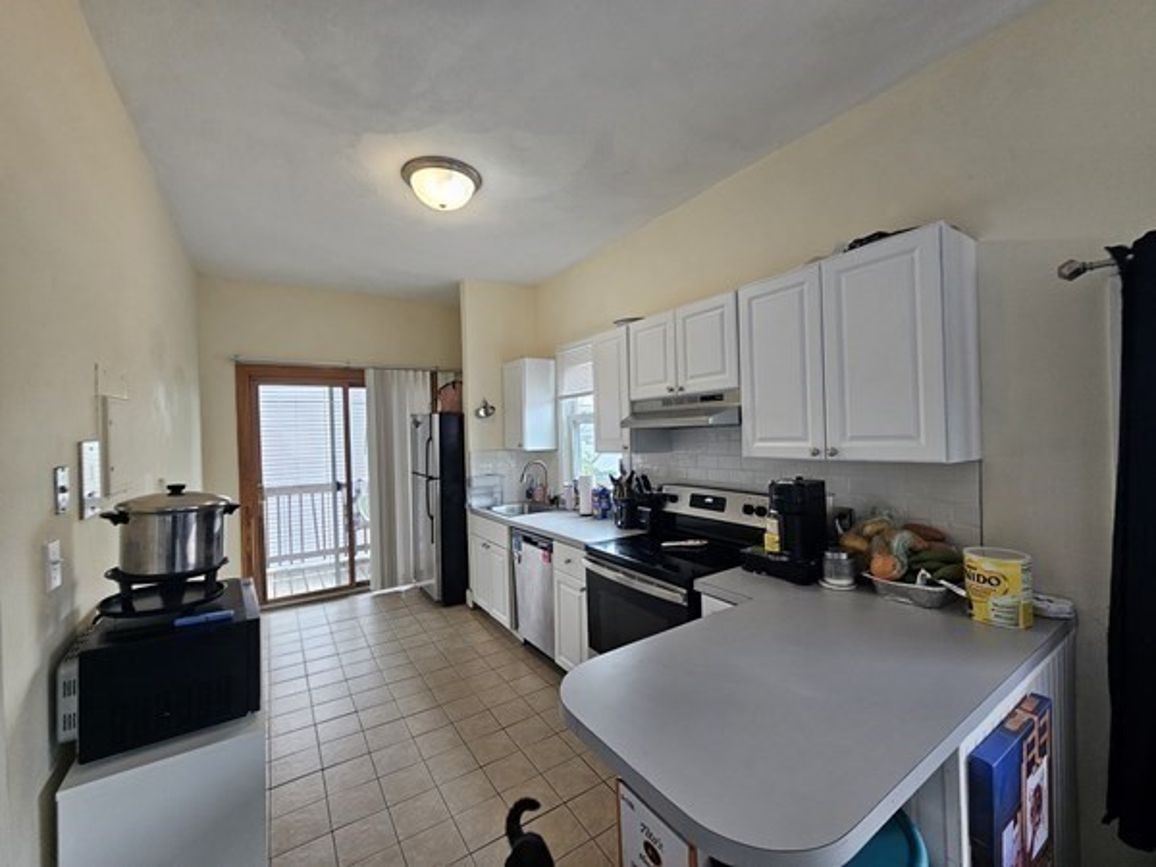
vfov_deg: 89.9
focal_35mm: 13
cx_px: 578
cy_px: 434
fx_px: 434
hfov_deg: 106.2
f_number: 2.2
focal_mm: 2.2
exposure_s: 1/60
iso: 125
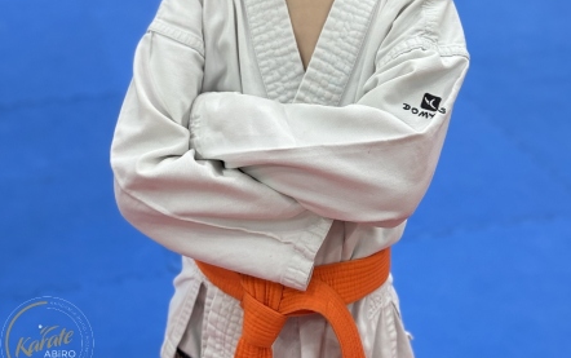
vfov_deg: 18.4
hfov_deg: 29.8
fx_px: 1075
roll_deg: +0.1
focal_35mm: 69
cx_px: 289
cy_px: 4
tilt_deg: -17.3
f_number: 1.78
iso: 64
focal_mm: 6.86
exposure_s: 1/100
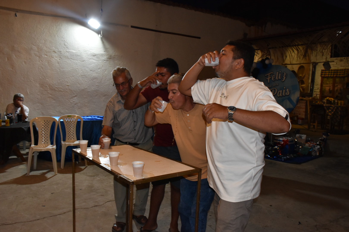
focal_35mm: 30
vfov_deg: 43.6
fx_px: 291
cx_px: 174
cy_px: 116
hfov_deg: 61.9
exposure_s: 1/100
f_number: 5.6
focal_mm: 20
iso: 1250
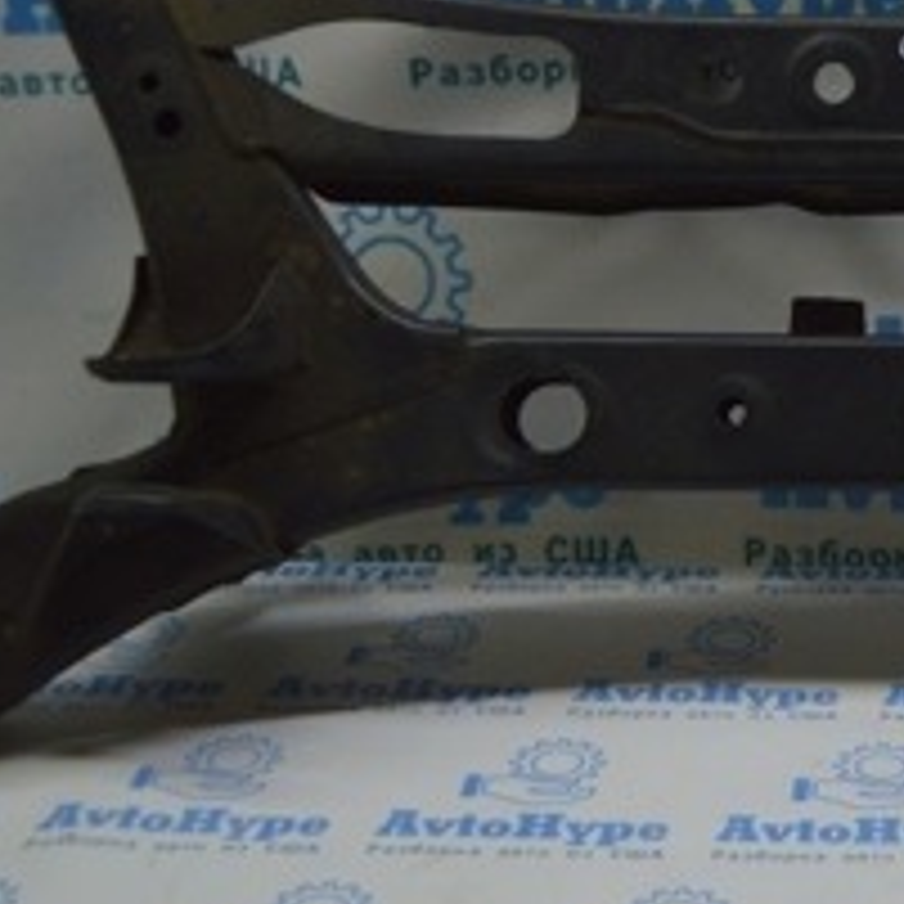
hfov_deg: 18.9
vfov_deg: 19.1
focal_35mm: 89
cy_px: 61
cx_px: 926
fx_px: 2630
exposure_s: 1/160
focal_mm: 22
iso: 400
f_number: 3.8
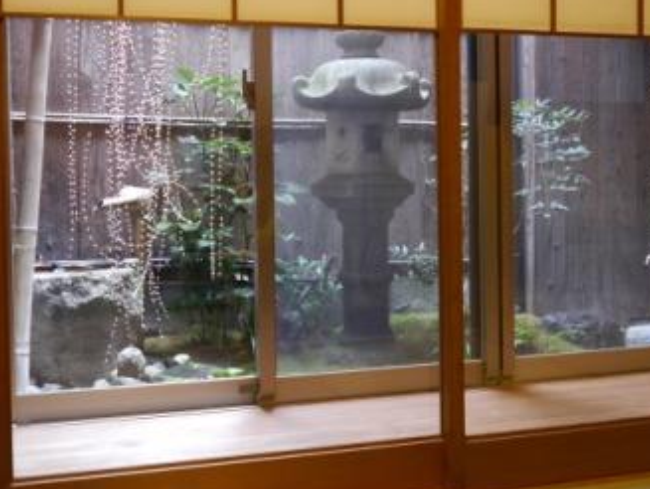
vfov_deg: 28.0
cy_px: 195
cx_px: 360
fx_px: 978
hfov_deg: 36.7
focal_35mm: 52
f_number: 4.1
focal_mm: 19
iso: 1600
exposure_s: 1/25
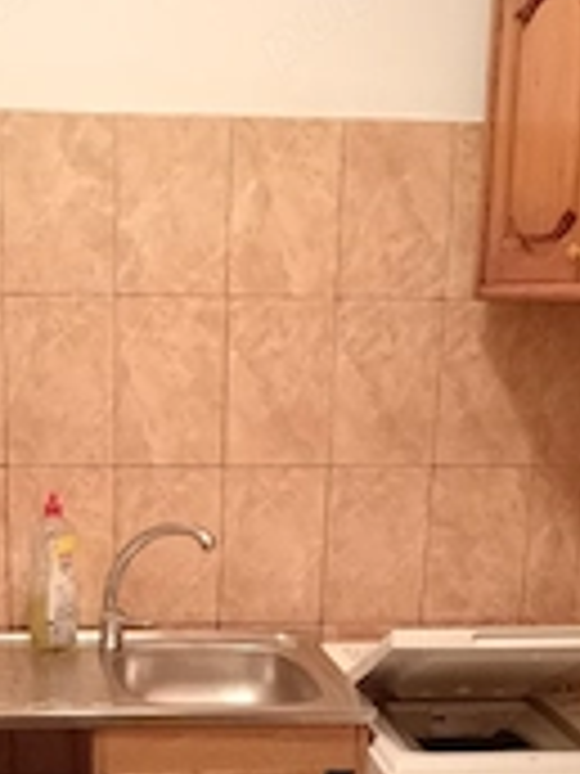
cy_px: 716
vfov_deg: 31.5
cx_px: 144
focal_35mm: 58
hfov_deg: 24.9
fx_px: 1296
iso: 2139
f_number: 1.8
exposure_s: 1/14.3
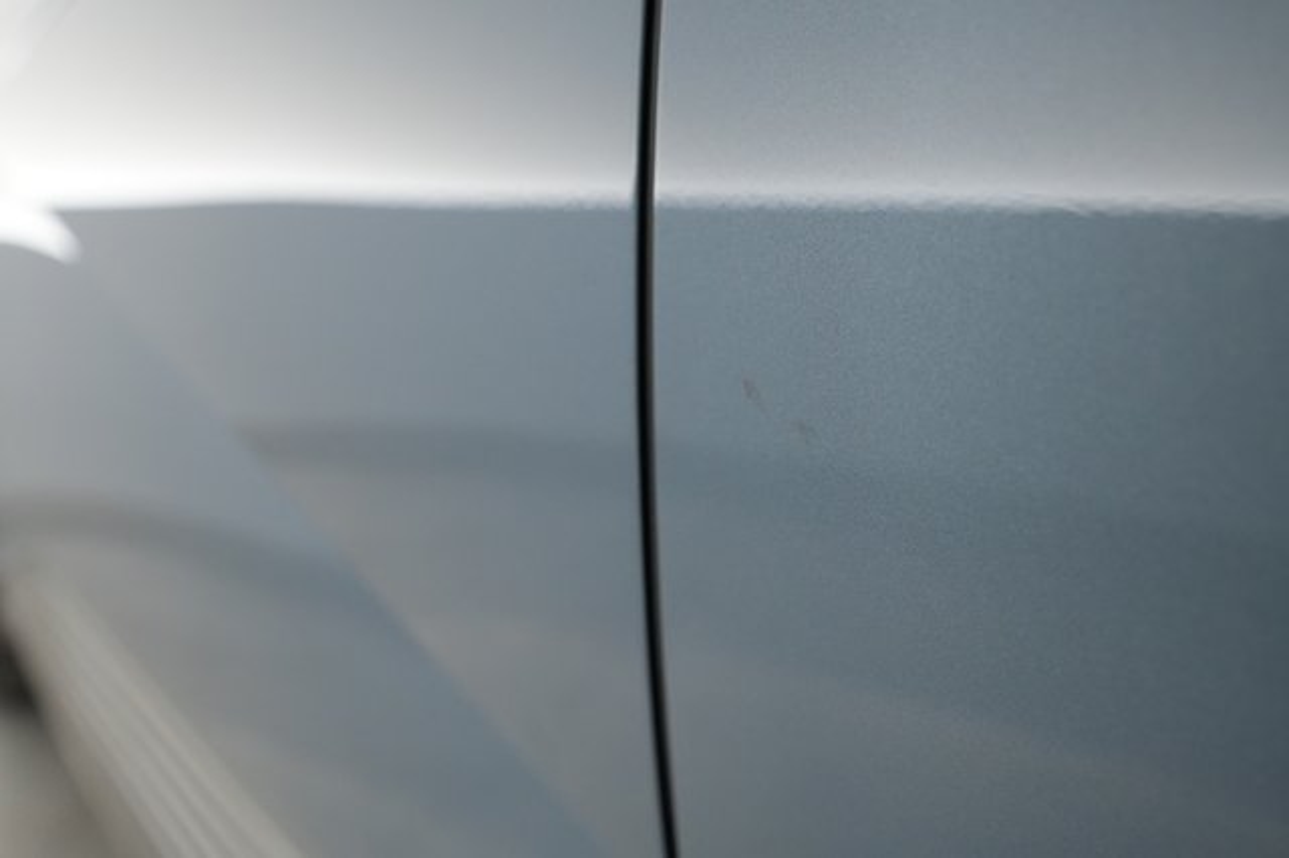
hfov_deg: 65.5
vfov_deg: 46.4
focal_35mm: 28
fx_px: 1002
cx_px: 644
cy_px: 429
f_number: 4.5
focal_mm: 28
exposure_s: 1/100
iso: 3200
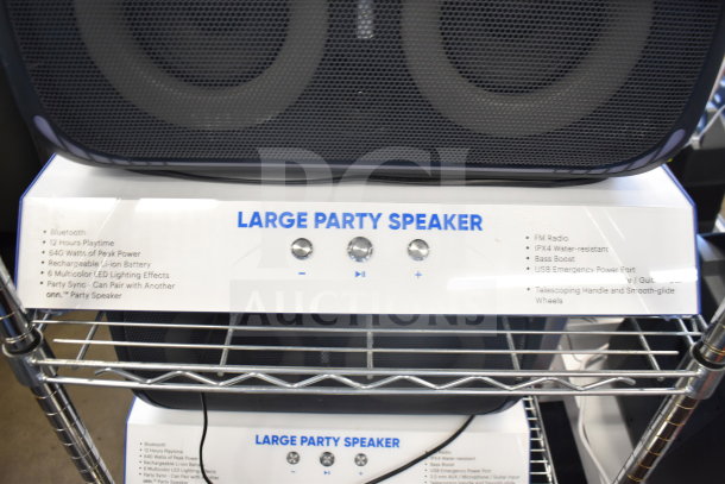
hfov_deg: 67.4
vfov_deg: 48.0
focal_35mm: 27
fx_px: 544
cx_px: 362
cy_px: 242
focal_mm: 18
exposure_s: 1/30
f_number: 3.5
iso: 1000
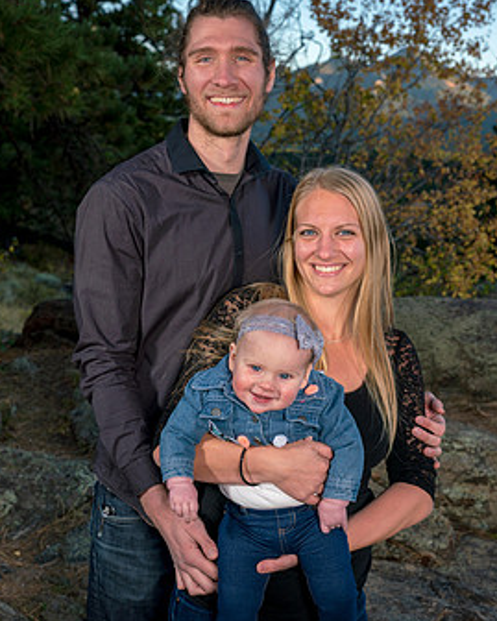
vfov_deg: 42.0
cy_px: 335
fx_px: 809
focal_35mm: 44
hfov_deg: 34.2
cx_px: 264
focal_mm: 35
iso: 100
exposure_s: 1/125
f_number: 6.3
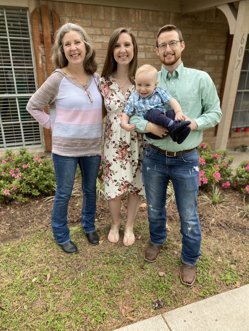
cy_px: 166
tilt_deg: -20.2
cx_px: 124
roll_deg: +0.9
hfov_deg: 53.1
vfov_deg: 67.3
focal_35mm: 26
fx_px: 249
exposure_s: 1/522
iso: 32
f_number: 1.8
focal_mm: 4.25
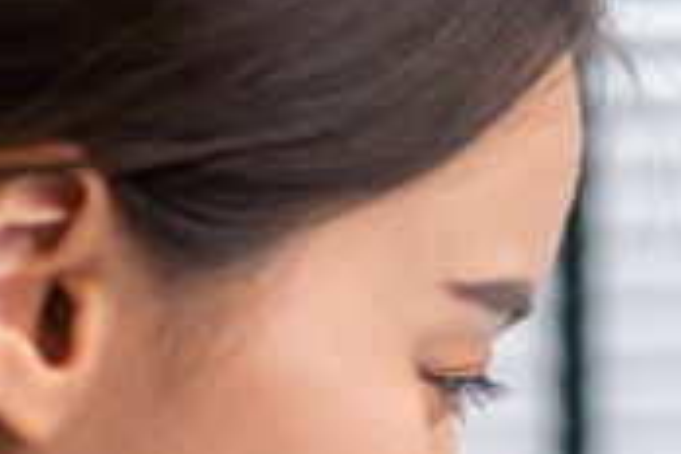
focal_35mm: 206
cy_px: 910
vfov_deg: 6.5
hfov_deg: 9.9
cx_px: 622
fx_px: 3897
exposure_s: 1/400
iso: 320
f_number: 1.8
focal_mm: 35
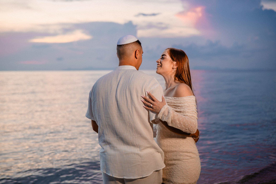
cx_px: 138
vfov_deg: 26.8
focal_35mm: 50
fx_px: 385
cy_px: 92
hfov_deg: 39.4
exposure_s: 1/250
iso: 640
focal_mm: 50
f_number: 2.5
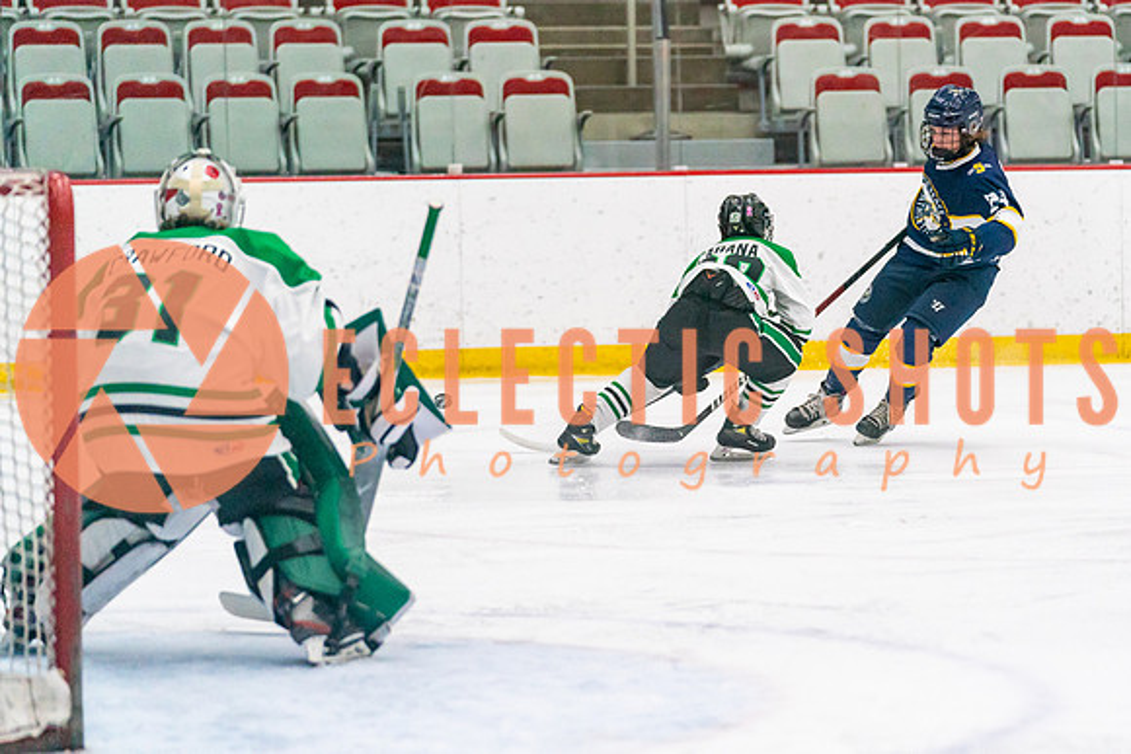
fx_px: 5258
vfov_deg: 8.2
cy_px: 377
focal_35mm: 167
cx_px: 711
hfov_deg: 12.3
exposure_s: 1/1600
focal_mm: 133
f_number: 2.8
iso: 4000
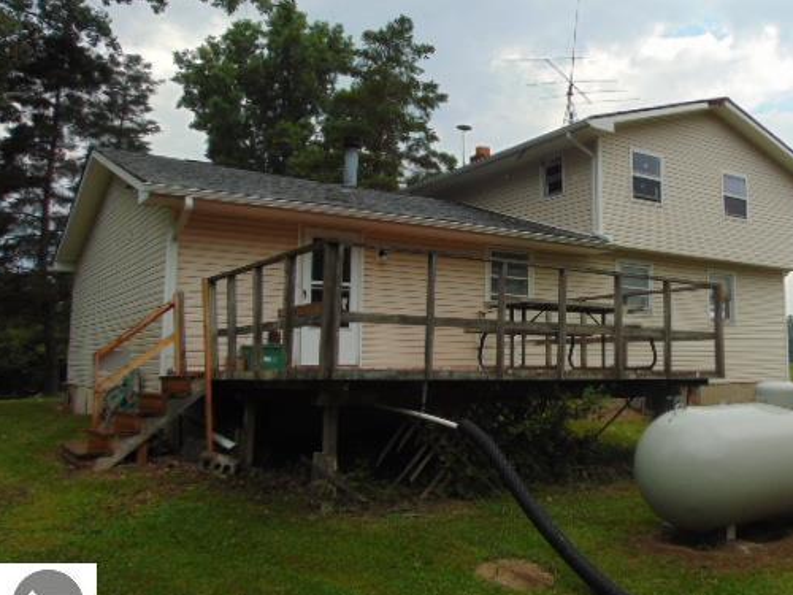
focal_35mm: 32
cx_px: 501
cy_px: 276
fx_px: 733
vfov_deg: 44.1
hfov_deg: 56.1
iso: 80
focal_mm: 4.5
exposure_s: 1/800
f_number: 3
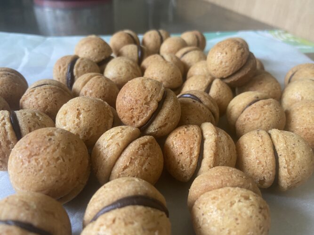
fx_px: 236
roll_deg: -4.3
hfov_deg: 67.3
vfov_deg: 53.0
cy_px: 118
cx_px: 157
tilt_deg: -34.4
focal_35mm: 26
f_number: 1.8
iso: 160
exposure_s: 1/60
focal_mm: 4.25
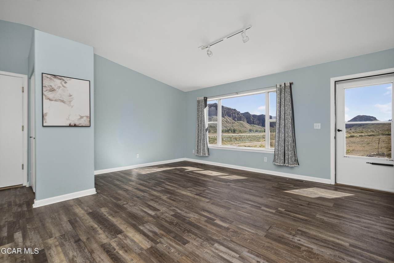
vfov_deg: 81.2
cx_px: 197
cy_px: 132
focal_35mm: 14
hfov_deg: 104.3
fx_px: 153
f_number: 7.1
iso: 160
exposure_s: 1/160
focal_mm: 14
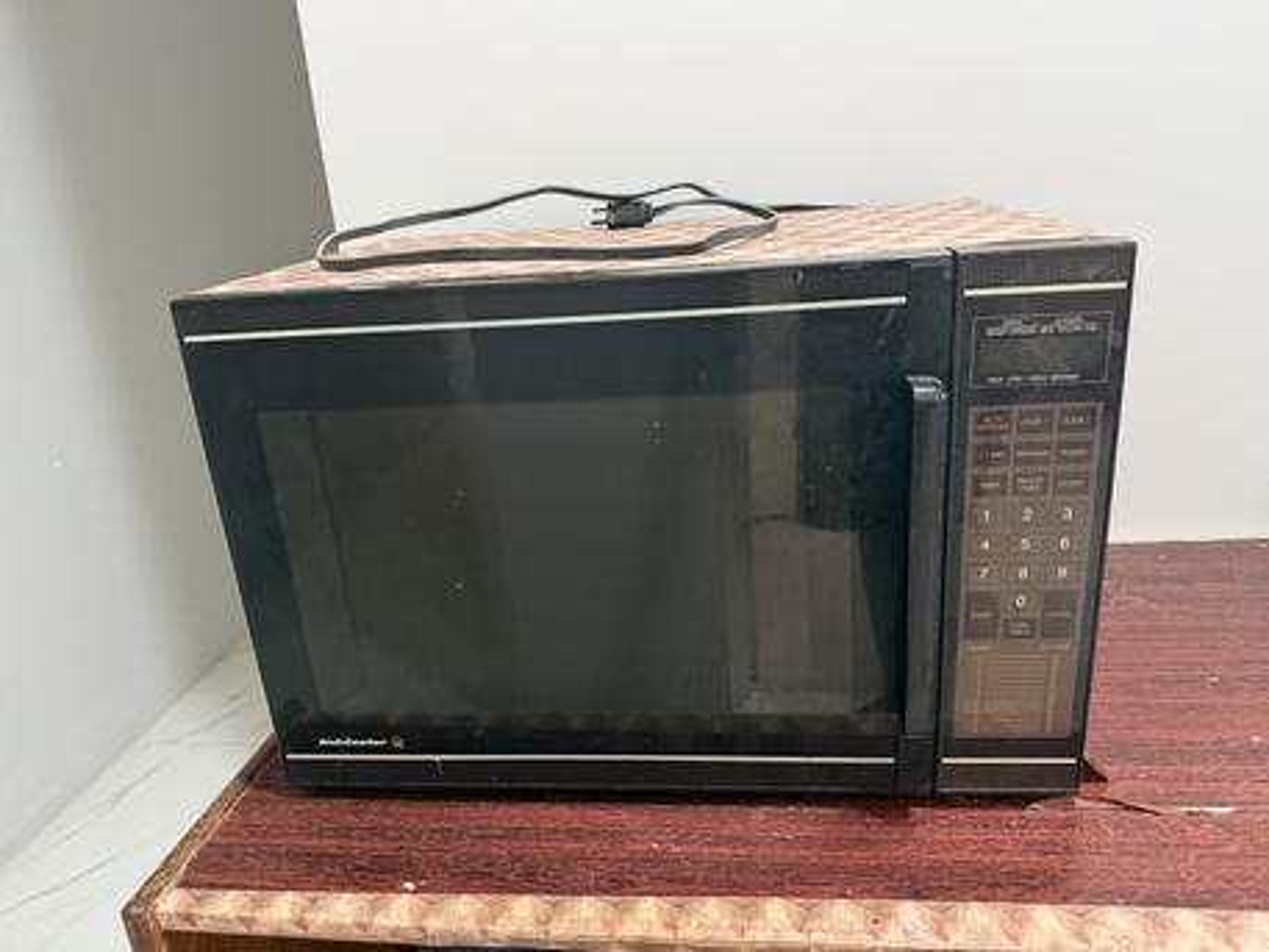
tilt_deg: -18.7
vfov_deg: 56.8
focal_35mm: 24
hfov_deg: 71.6
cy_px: 476
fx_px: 880
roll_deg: +5.2
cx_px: 634
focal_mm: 6.76
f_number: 1.78
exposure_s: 1/60
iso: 640
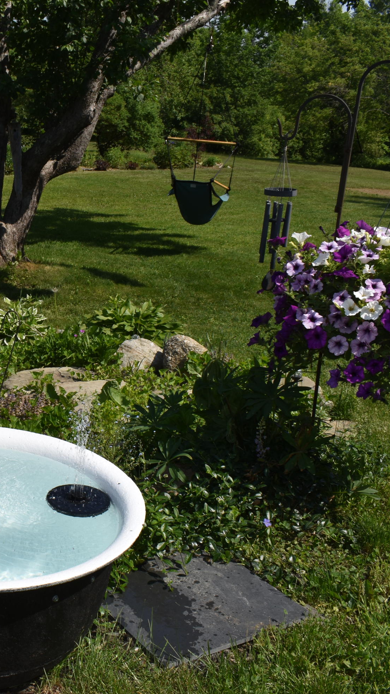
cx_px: -17
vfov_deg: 47.4
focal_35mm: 43
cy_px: 349
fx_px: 790
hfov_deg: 26.0
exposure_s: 1/200
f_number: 14
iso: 100
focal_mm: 18
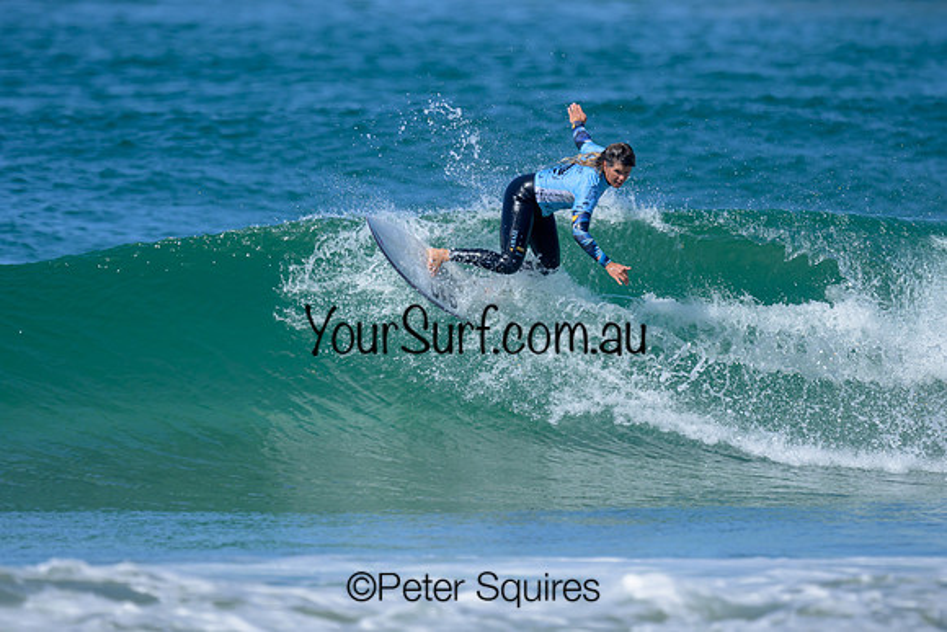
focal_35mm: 1100
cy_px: 278
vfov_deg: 1.3
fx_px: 28937
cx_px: 448
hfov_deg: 1.9
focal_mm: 800
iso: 360
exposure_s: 1/2000
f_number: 6.3
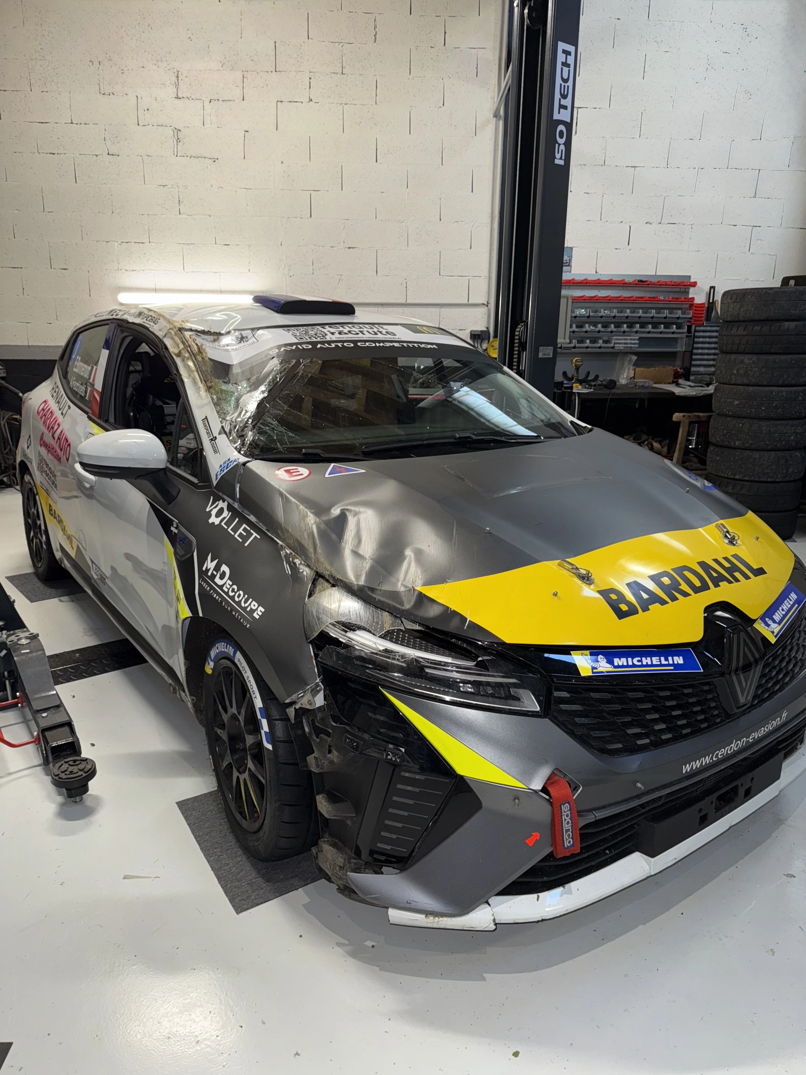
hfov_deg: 56.8
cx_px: 403
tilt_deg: -15.6
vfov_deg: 71.6
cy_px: 538
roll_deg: -1.0
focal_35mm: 24
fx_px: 745
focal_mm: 6.76
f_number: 1.78
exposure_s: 1/20
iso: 80
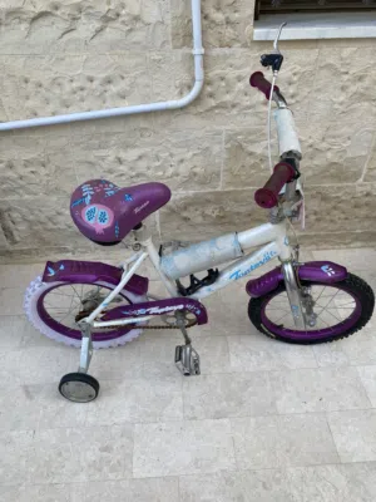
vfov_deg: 67.3
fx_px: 377
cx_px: 188
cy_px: 251
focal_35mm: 26
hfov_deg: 53.1
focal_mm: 4.25
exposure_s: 1/122
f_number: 1.8
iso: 32
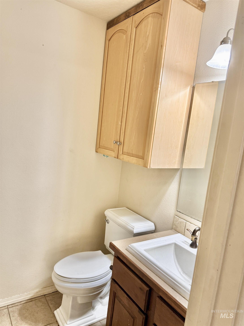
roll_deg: -6.4
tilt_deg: -7.1
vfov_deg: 71.6
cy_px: 163
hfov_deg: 56.8
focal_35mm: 24
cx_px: 122
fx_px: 226
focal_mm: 6.76
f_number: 1.78
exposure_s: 1/60
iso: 125
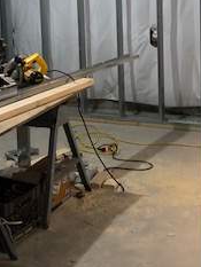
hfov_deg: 19.1
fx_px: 596
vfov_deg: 24.7
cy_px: 32
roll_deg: +2.4
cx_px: 139
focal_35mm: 77
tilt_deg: -9.3
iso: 100
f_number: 1.8
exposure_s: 1/11
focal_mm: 4
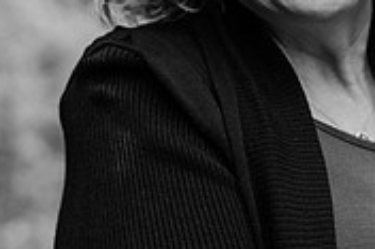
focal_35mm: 191
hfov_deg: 10.6
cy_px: -70
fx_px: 1988
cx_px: 469
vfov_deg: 7.1
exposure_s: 1/200
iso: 320
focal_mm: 58
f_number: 2.8
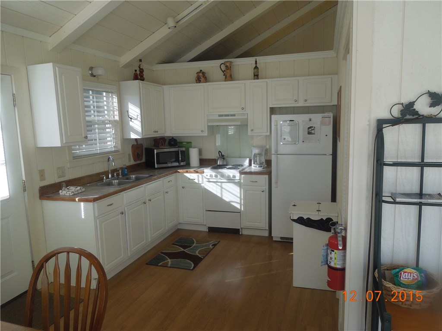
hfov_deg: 69.4
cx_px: 221
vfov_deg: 54.9
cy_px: 166
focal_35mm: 25
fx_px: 319
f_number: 3.3
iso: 100
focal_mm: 4.5
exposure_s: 1/60
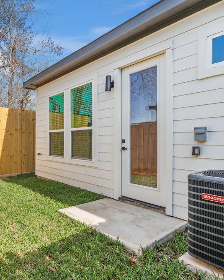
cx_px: 68
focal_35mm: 23
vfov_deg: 72.6
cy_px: 140
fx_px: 190
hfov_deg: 59.0
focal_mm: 16
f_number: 10
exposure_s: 1/125
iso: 200
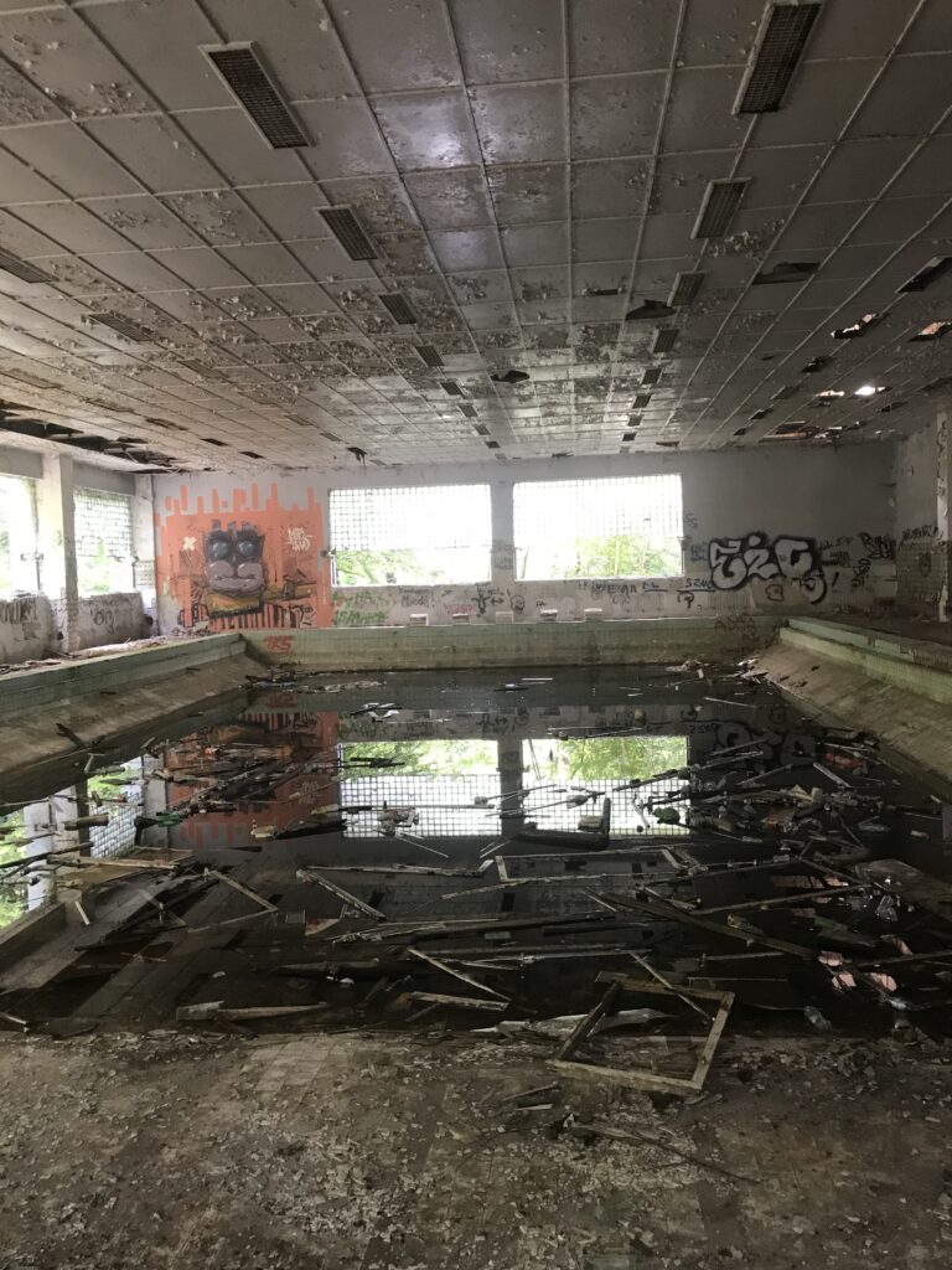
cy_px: 635
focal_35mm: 28
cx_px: 476
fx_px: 1027
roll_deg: +1.9
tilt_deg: -2.2
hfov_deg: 49.7
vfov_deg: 63.4
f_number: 1.8
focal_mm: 3.99
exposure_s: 1/17
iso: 50
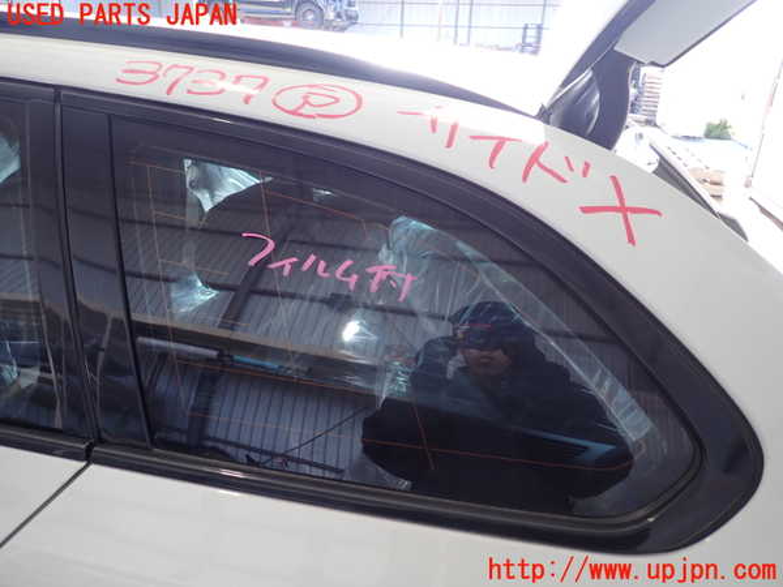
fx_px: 565
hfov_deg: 69.4
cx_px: 392
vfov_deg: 54.9
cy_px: 294
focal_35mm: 25
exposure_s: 1/125
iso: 100
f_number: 2
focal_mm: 4.5
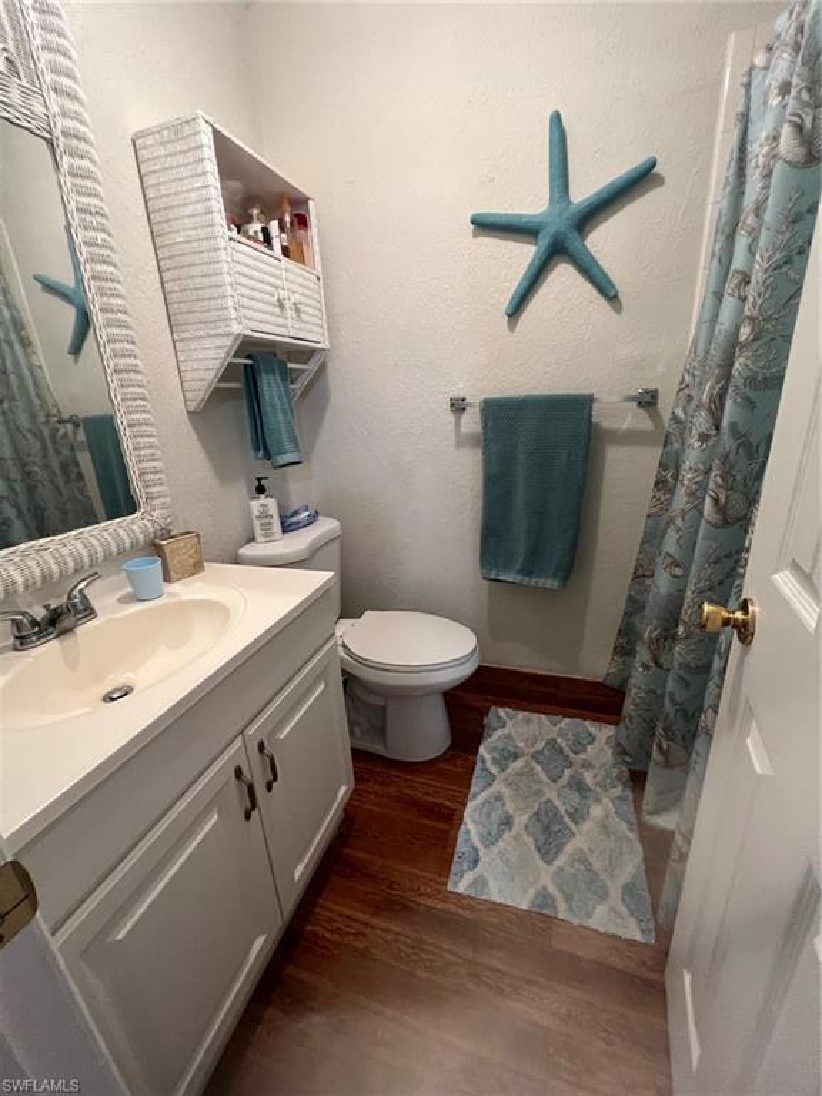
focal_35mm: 13
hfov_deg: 89.9
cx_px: 411
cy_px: 548
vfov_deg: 106.2
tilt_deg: -18.2
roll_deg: +3.7
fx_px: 412
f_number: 1.8
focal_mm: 1.57
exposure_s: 1/60
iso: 500
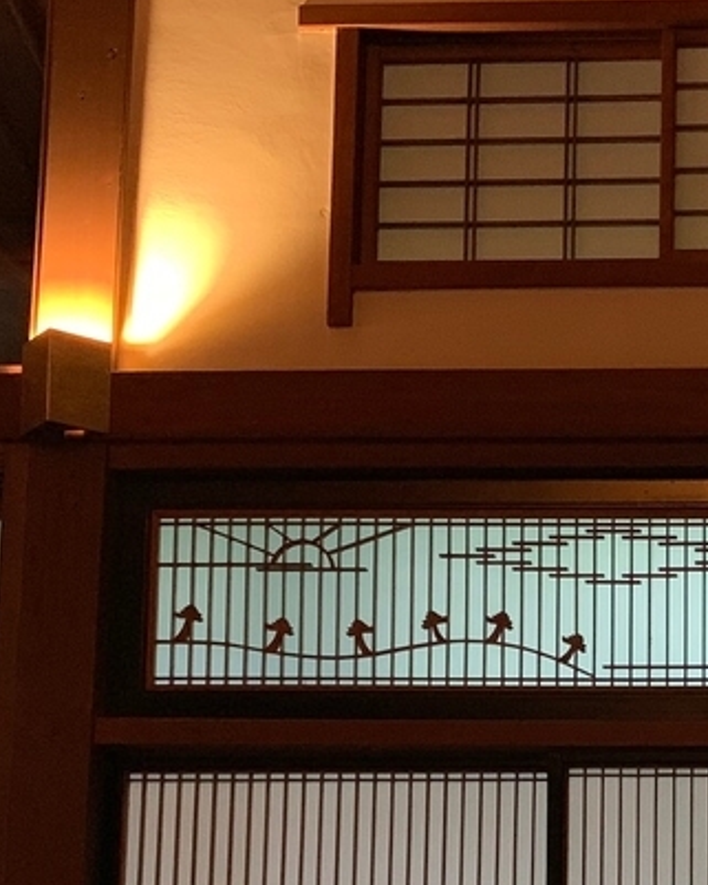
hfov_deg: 19.2
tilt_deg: +6.9
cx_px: 803
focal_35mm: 76
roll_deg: +0.2
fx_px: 1990
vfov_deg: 23.9
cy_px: 907
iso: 800
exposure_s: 1/30
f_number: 1.8
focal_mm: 4.25
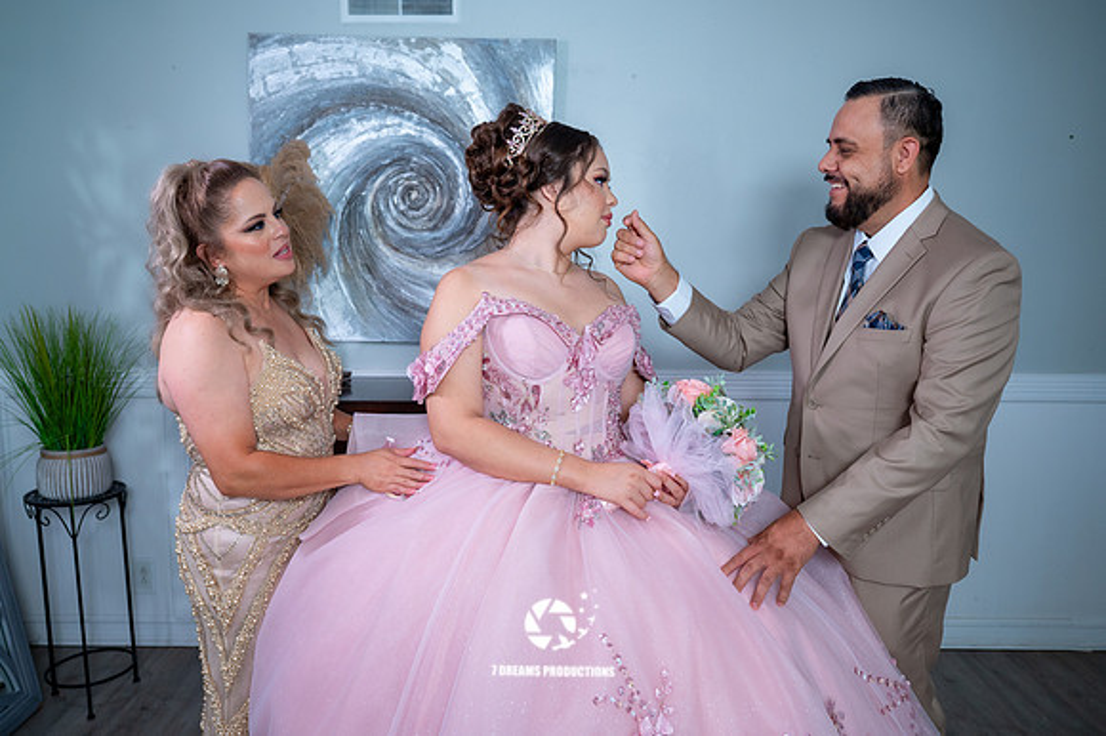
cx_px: 540
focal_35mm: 30
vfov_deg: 43.0
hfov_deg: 61.3
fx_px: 933
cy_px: 359
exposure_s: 1/60
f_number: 4
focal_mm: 29.5
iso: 1250
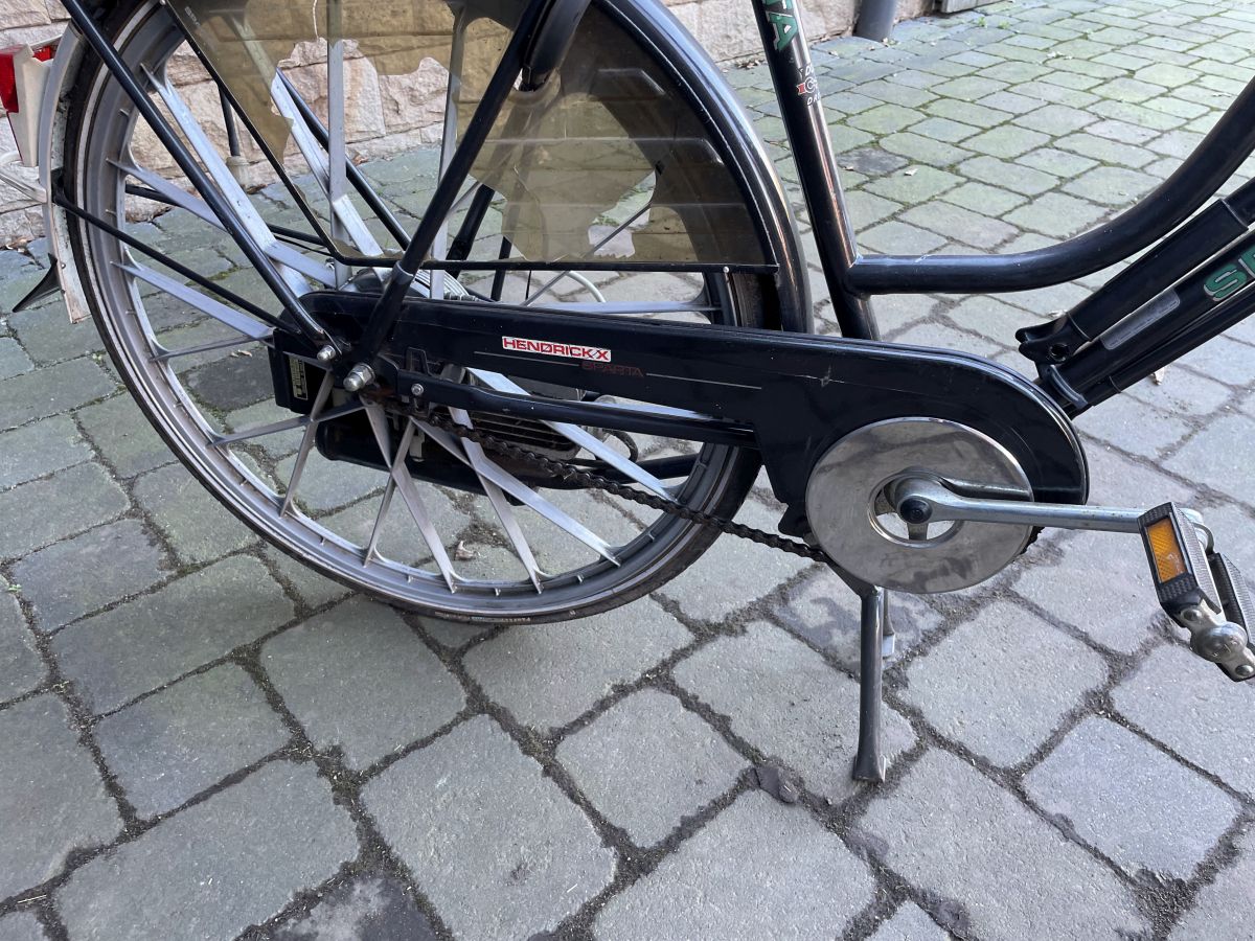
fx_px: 943
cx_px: 628
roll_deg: +0.1
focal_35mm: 26
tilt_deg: -36.6
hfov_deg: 67.3
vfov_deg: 53.1
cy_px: 470
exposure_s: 1/106
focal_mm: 4.2
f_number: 1.6
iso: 125
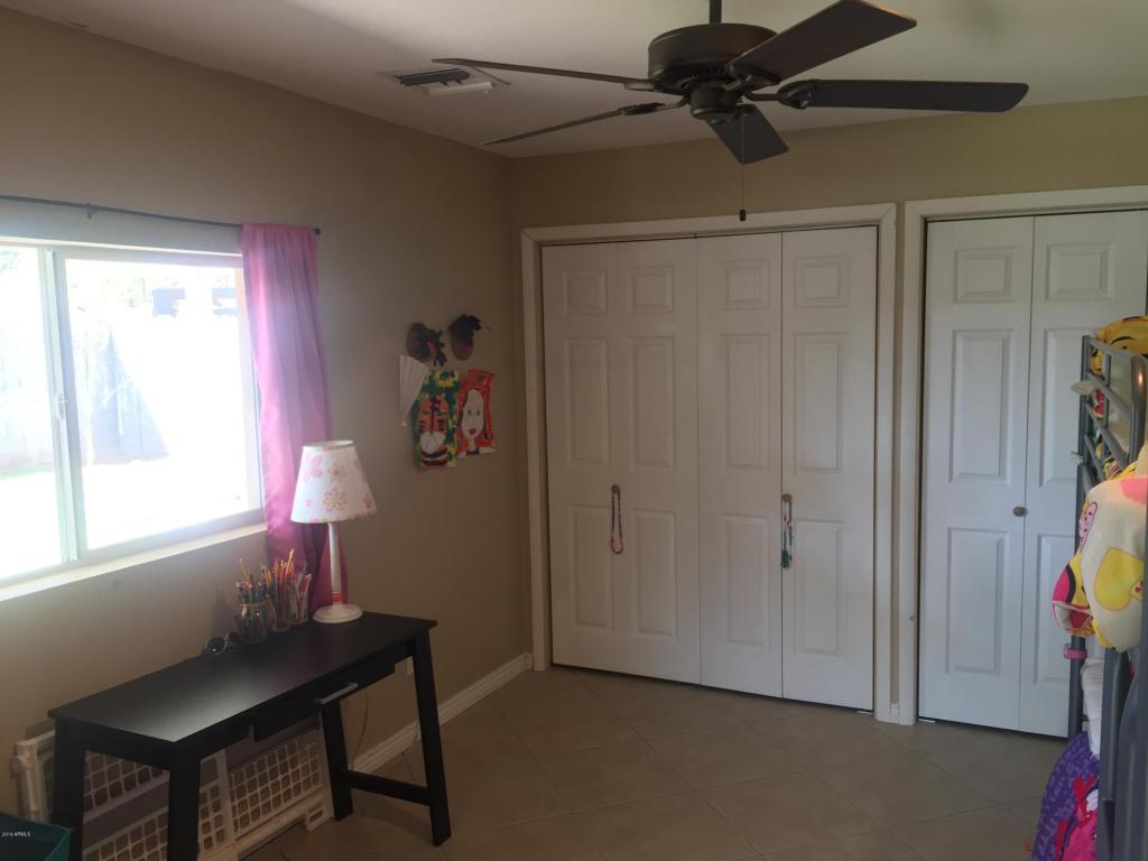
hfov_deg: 61.7
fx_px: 962
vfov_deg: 48.2
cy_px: 430
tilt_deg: -4.7
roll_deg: +0.6
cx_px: 574
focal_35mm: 29
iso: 64
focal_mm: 4.15
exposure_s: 1/30
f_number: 2.2
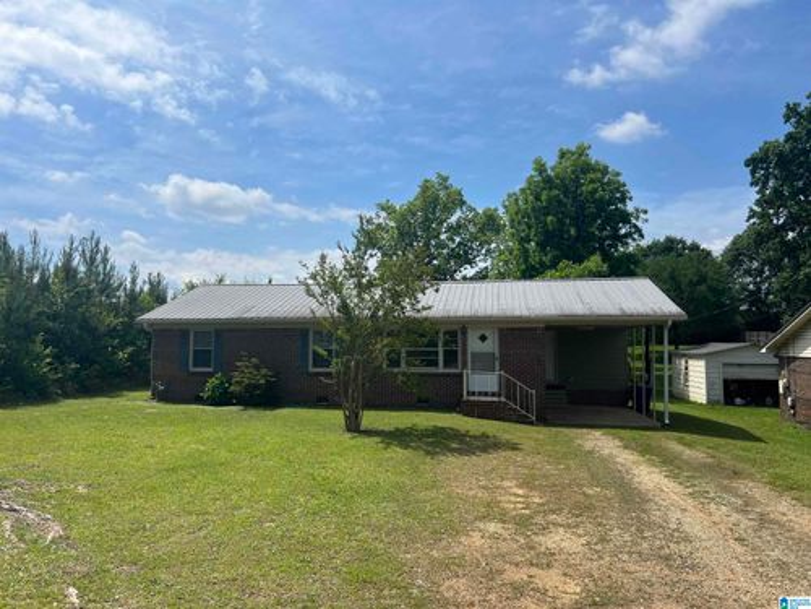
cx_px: 406
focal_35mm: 26
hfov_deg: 67.3
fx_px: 609
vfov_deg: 53.1
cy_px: 304
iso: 50
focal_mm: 5.7
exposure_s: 1/6579
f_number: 1.5
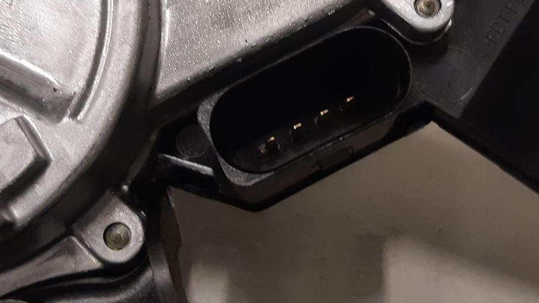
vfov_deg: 22.2
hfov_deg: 38.5
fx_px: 772
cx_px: 266
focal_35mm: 54
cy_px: 125
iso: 160
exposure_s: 1/50
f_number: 1.7
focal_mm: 3.93
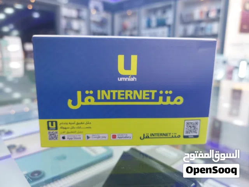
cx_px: 124
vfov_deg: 56.8
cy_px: 94
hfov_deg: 71.6
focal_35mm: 24
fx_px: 173
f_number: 1.8
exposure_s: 1/100
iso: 125
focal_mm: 5.23
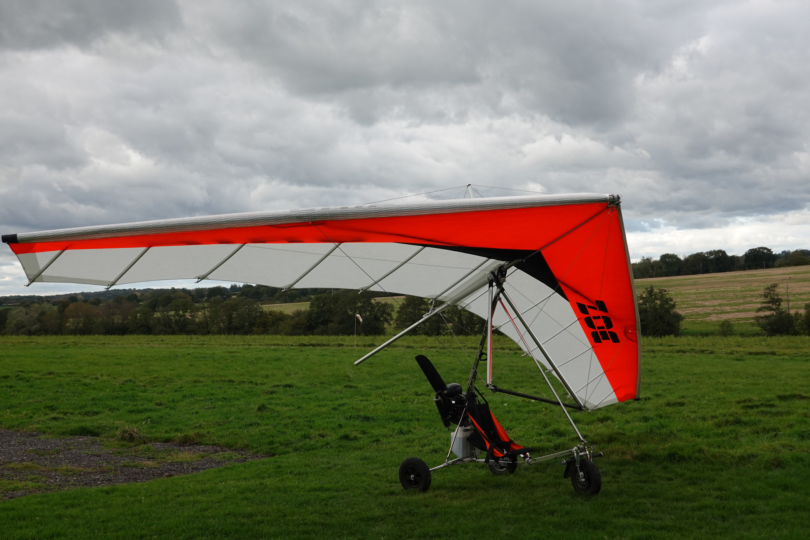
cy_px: 270
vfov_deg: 29.9
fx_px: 1012
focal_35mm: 45
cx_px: 405
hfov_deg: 43.6
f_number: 5
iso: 125
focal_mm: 16.54
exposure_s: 1/200
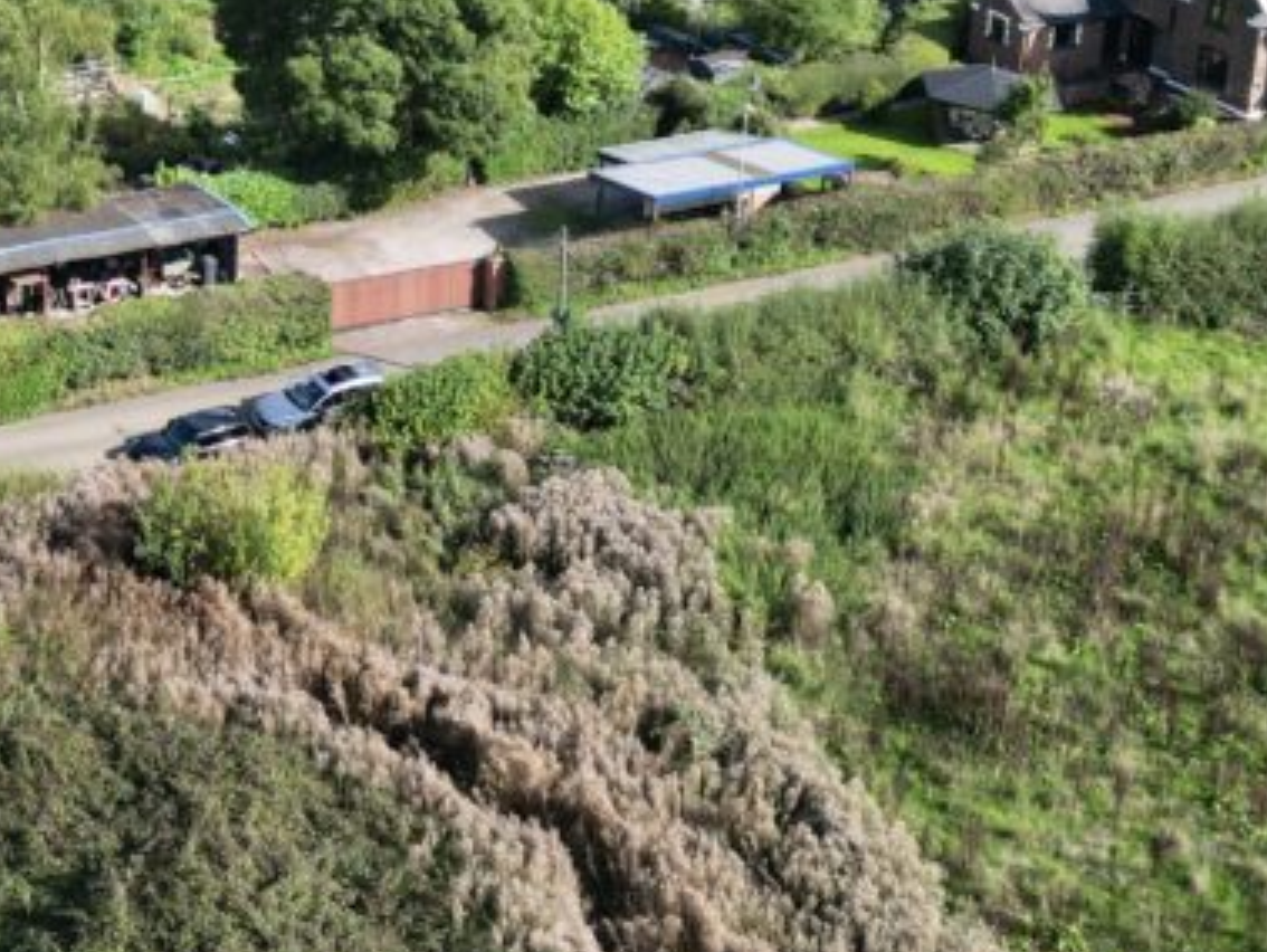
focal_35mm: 65
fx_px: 2381
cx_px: 117
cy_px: -70
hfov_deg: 28.6
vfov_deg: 21.5
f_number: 1.7
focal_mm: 6.72
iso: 160
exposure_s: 1/2500
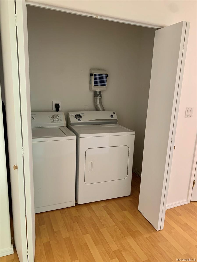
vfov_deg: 67.3
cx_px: 98
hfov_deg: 53.1
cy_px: 131
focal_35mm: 26
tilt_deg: -13.1
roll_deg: -2.5
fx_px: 197
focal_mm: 4.25
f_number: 1.8
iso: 200
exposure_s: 1/60
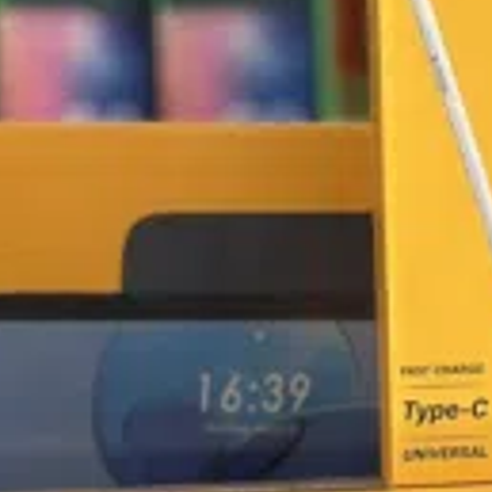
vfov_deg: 8.3
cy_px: 427
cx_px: 824
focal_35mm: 210
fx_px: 3377
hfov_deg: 8.1
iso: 80
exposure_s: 1/535
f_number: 1.78
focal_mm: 6.86
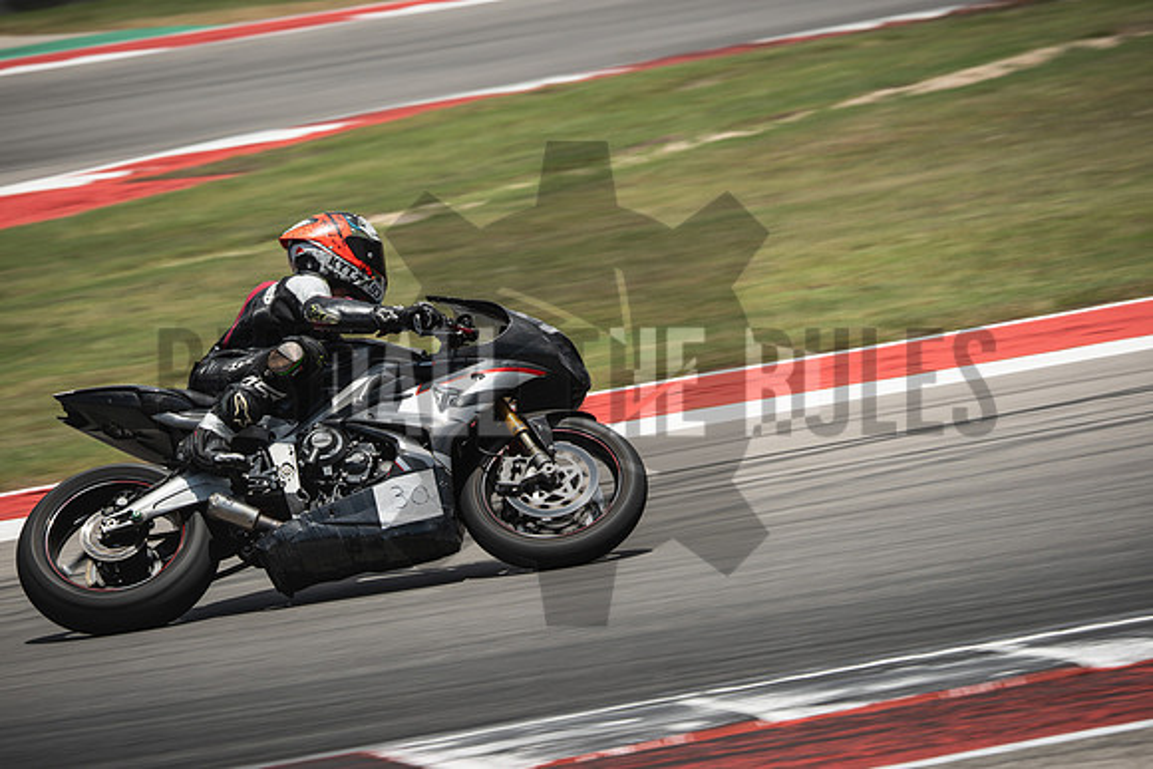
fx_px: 9610
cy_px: 384
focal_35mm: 300
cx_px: 576
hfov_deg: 6.9
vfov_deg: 4.6
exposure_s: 1/250
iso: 125
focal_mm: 200
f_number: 8
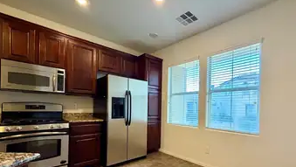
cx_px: 165
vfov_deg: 60.0
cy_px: 108
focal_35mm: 18
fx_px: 141
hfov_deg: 92.2
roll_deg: -0.7
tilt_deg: +1.0
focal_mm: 2.22
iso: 400
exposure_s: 1/60
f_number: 2.2
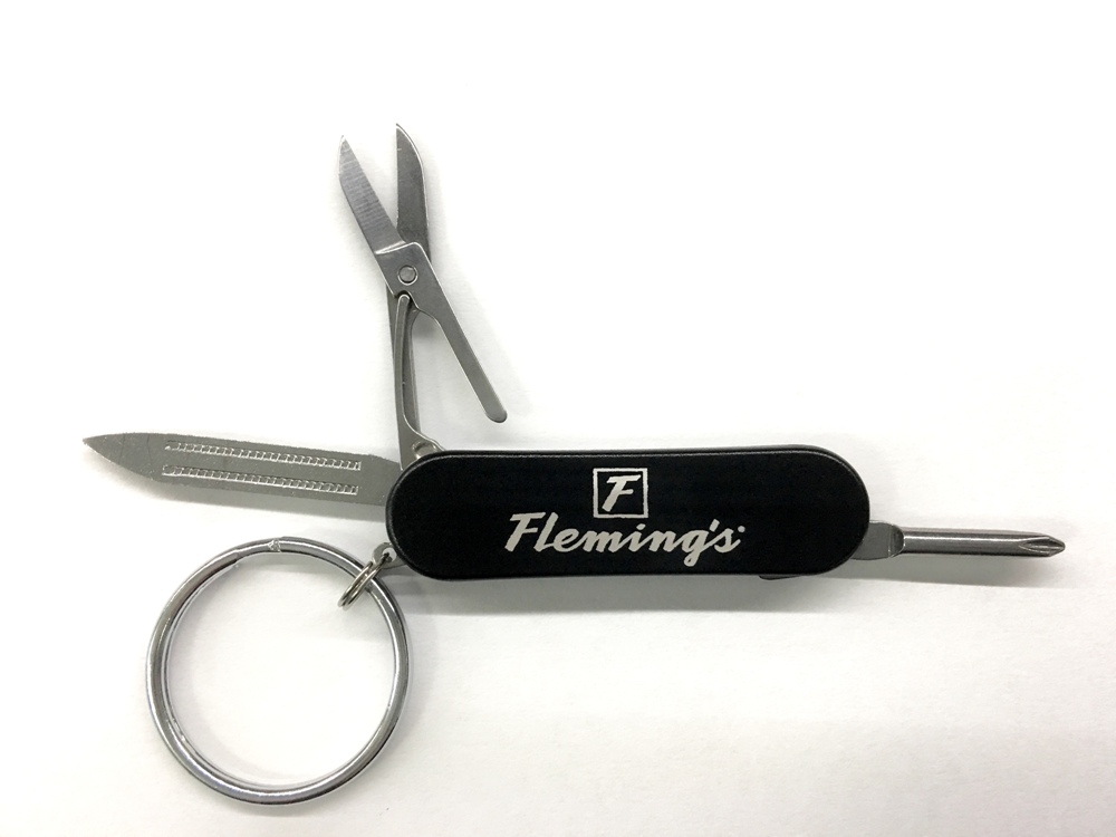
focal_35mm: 29
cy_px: 418
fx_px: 935
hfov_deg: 61.7
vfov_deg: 48.2
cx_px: 558
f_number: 2.2
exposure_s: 1/30
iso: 40
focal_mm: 4.15
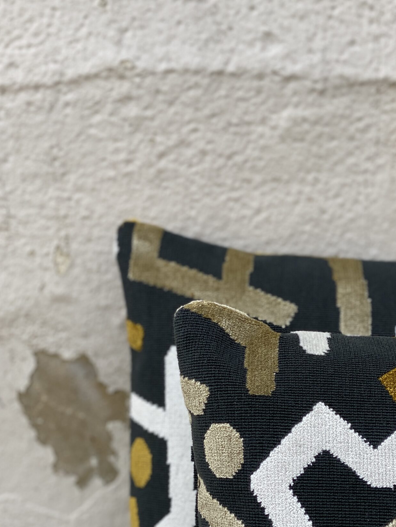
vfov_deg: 24.0
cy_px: 354
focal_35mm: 81
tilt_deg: -15.4
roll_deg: +0.0
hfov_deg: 18.2
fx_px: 1235
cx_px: 251
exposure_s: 1/165
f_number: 2
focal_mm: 6
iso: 20
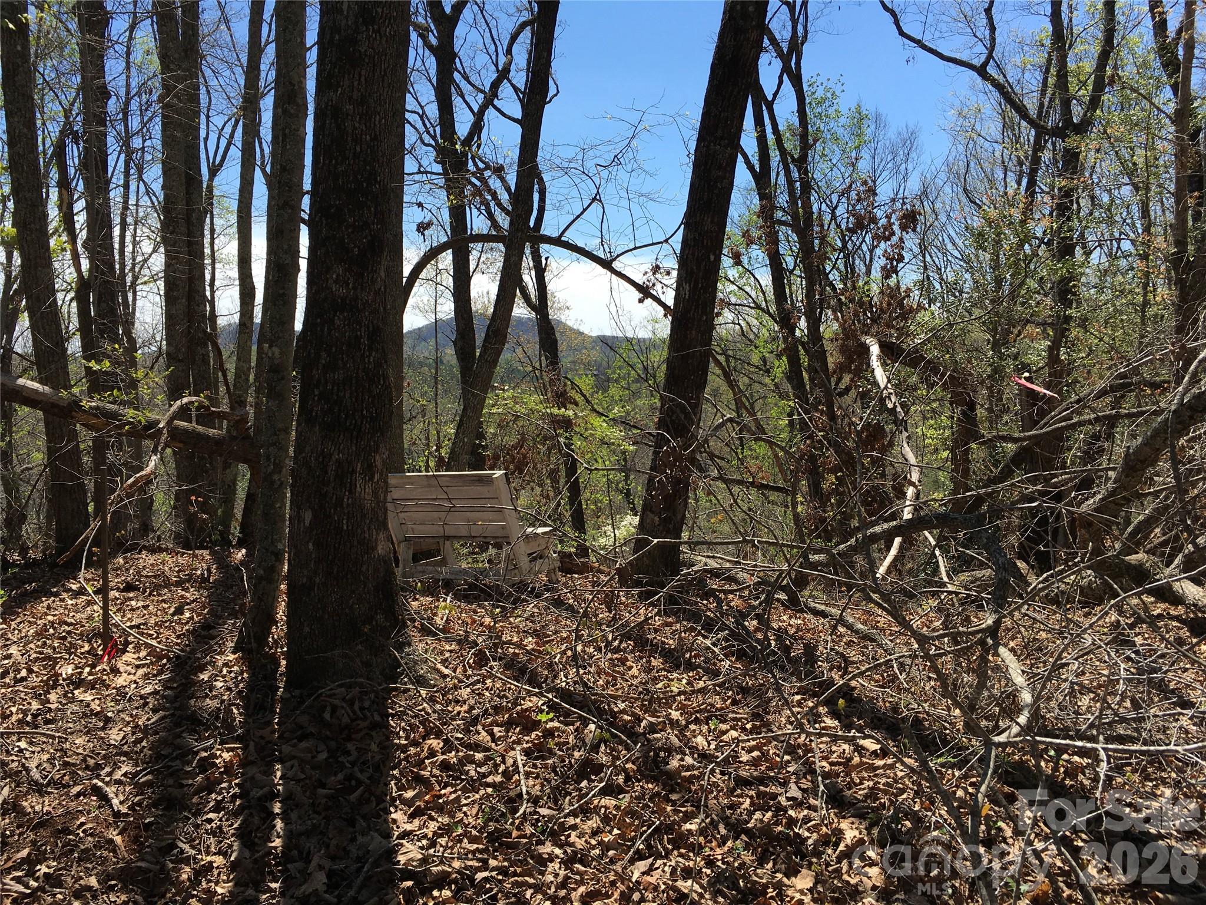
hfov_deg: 61.7
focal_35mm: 29
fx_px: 1010
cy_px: 452
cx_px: 603
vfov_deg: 48.2
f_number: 2.2
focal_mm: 4.15
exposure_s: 1/1282
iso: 25
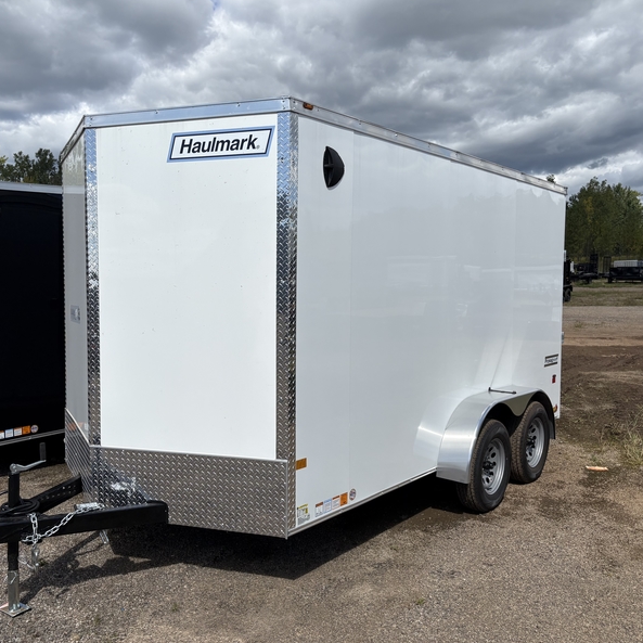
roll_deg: +1.0
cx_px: 254
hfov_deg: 52.1
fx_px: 651
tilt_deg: -3.9
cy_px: 322
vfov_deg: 52.5
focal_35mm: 31
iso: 50
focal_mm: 5.96
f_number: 1.6
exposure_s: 1/6329
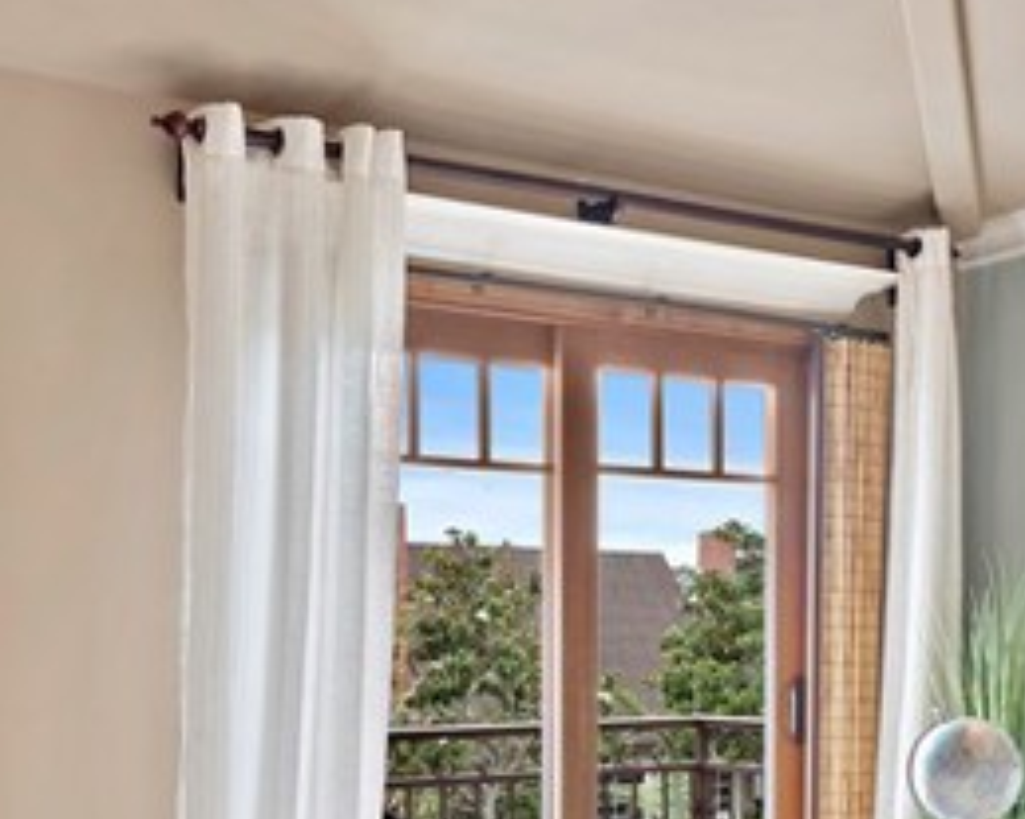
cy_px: 690
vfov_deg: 28.3
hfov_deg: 34.9
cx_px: 819
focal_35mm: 52
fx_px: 1577
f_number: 7.1
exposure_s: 1/1.67
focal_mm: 14
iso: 125
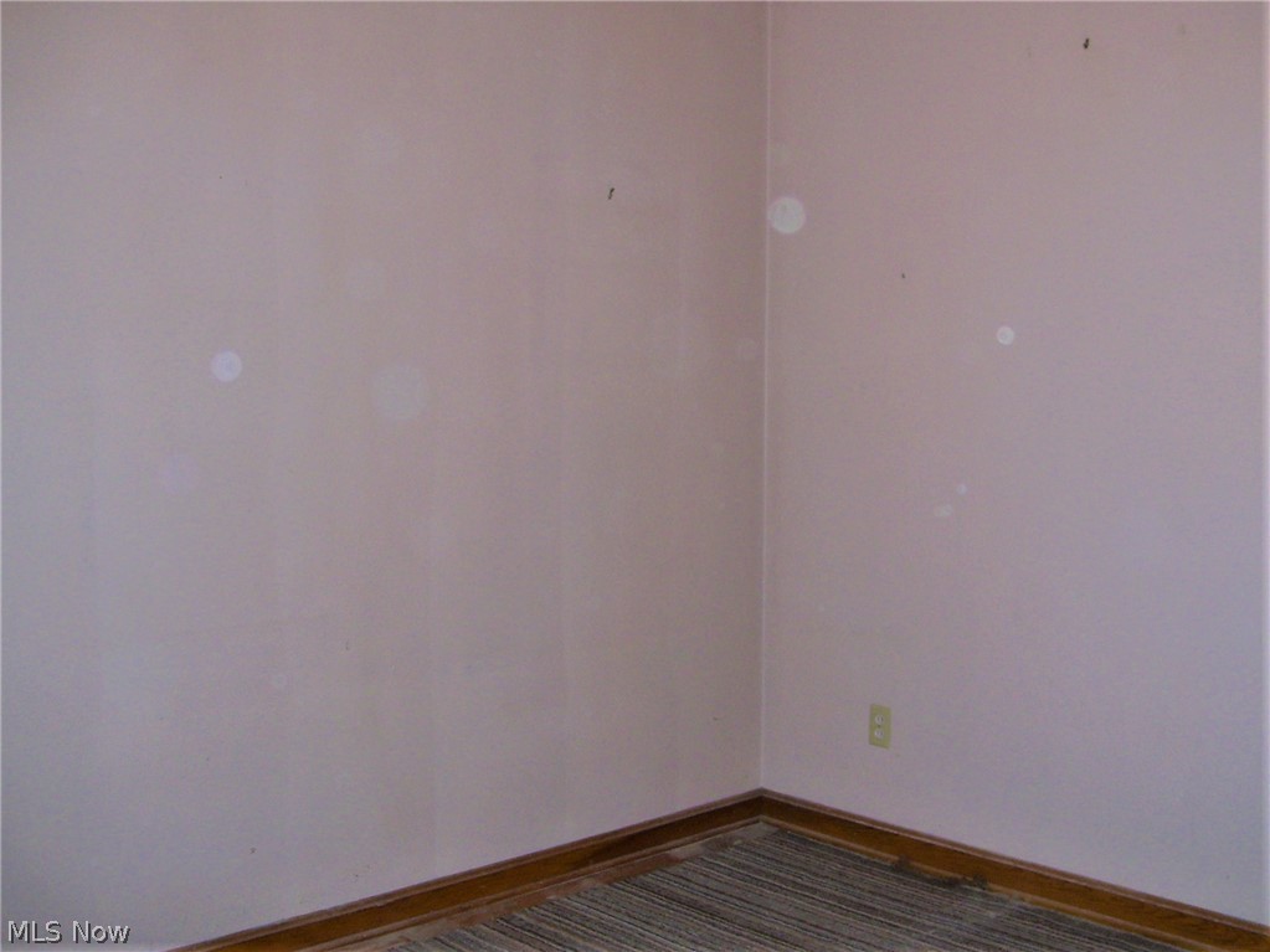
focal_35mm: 36
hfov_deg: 51.4
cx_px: 635
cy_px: 476
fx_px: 1321
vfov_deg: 39.6
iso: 80
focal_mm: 6
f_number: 2.7
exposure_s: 1/60
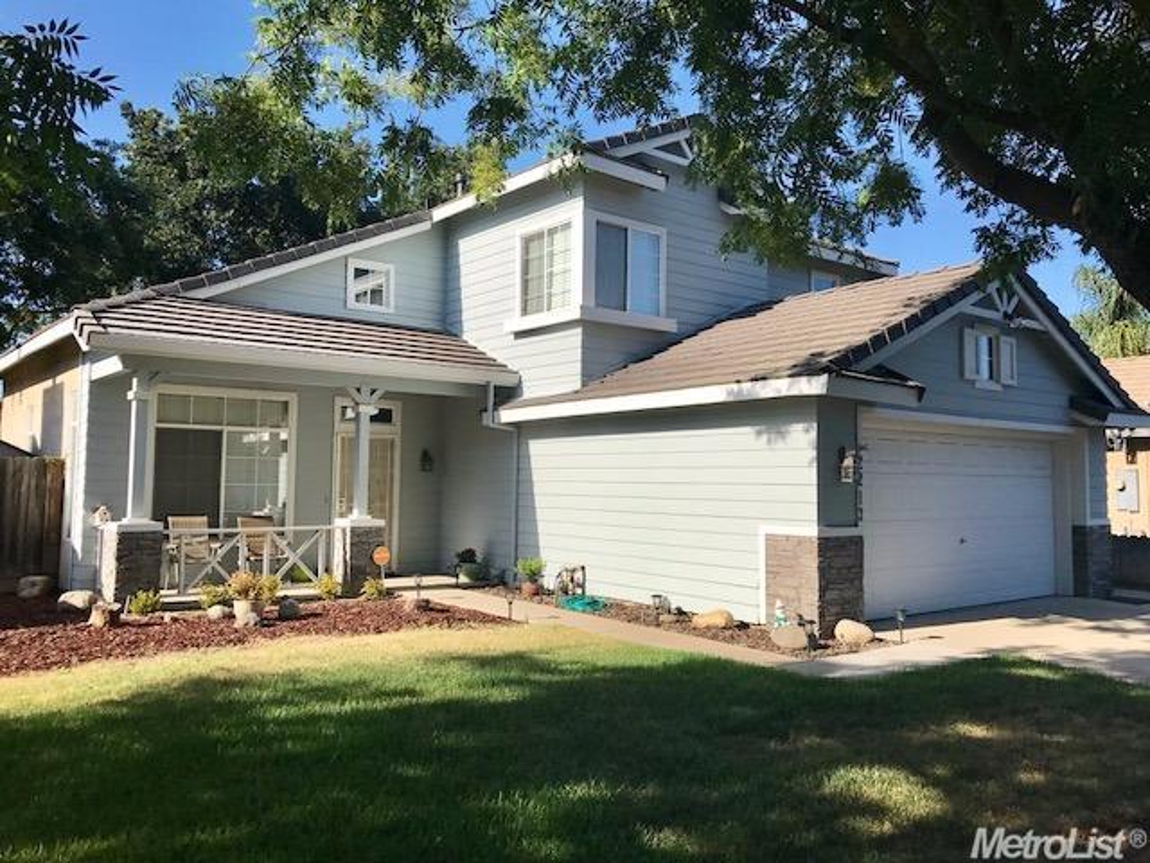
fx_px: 930
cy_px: 432
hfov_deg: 63.4
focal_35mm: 28
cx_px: 575
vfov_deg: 49.7
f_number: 1.8
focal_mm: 3.99
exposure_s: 1/2336
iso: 20
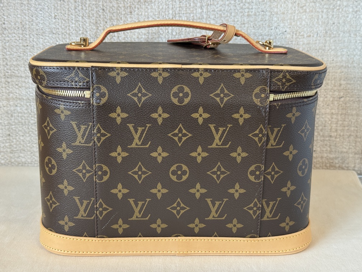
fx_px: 502
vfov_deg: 30.3
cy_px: 136
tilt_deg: -13.6
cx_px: 181
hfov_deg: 39.7
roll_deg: -0.6
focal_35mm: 48
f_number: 1.78
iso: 125
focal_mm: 6.76
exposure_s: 1/50
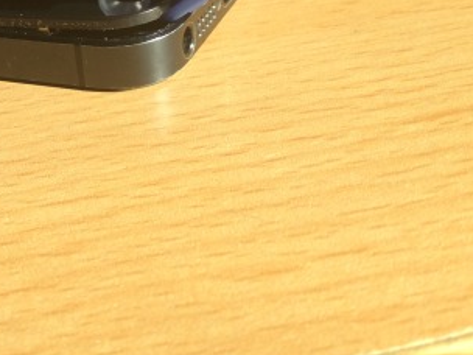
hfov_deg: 29.7
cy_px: 22
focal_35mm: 63
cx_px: 70
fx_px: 861
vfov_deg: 22.6
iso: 32
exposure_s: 1/160
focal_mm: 3.3
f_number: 2.4
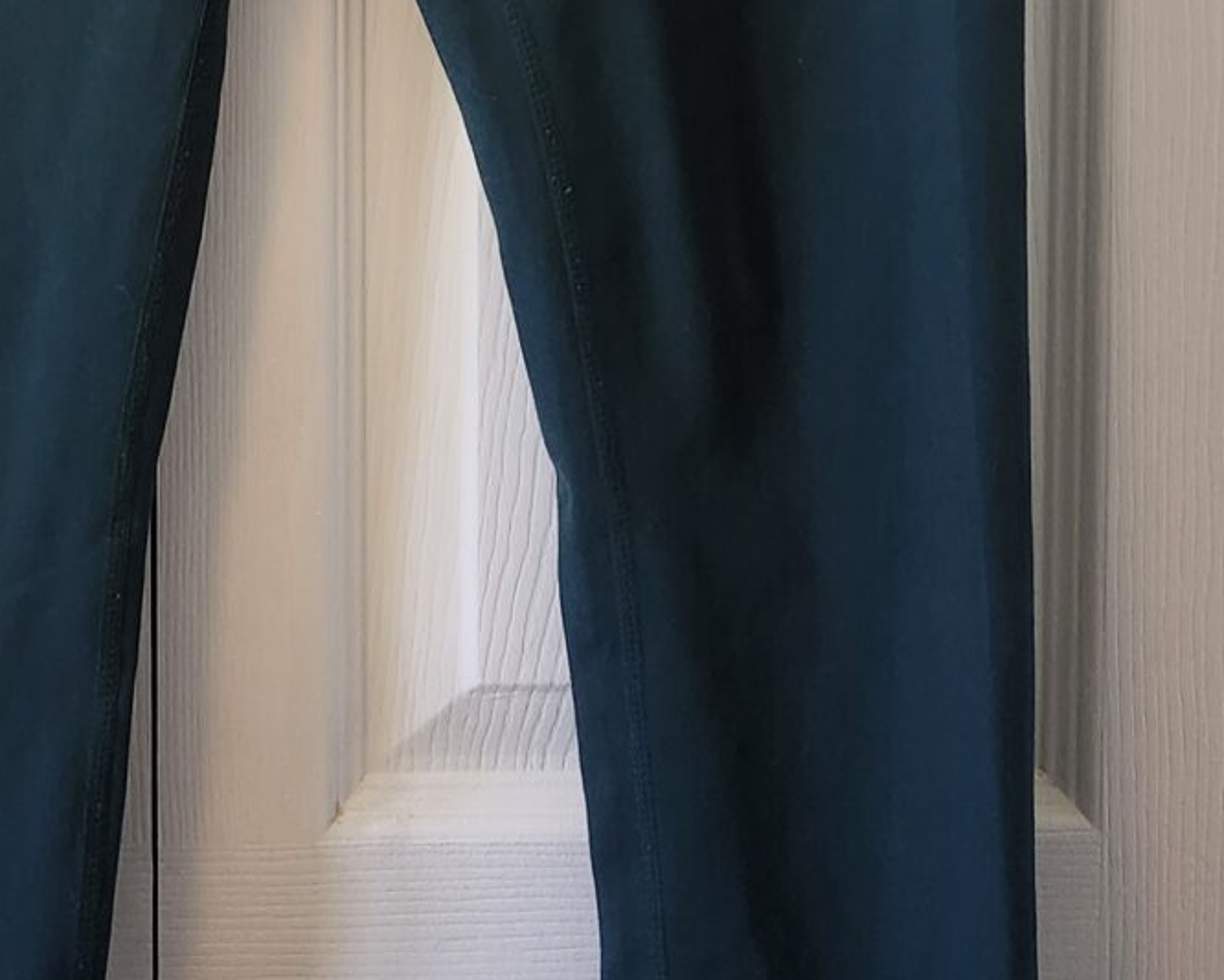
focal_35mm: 69
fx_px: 2500
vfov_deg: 20.4
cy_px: -279
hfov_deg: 27.3
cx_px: 384
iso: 500
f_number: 1.8
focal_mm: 5.54
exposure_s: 1/120
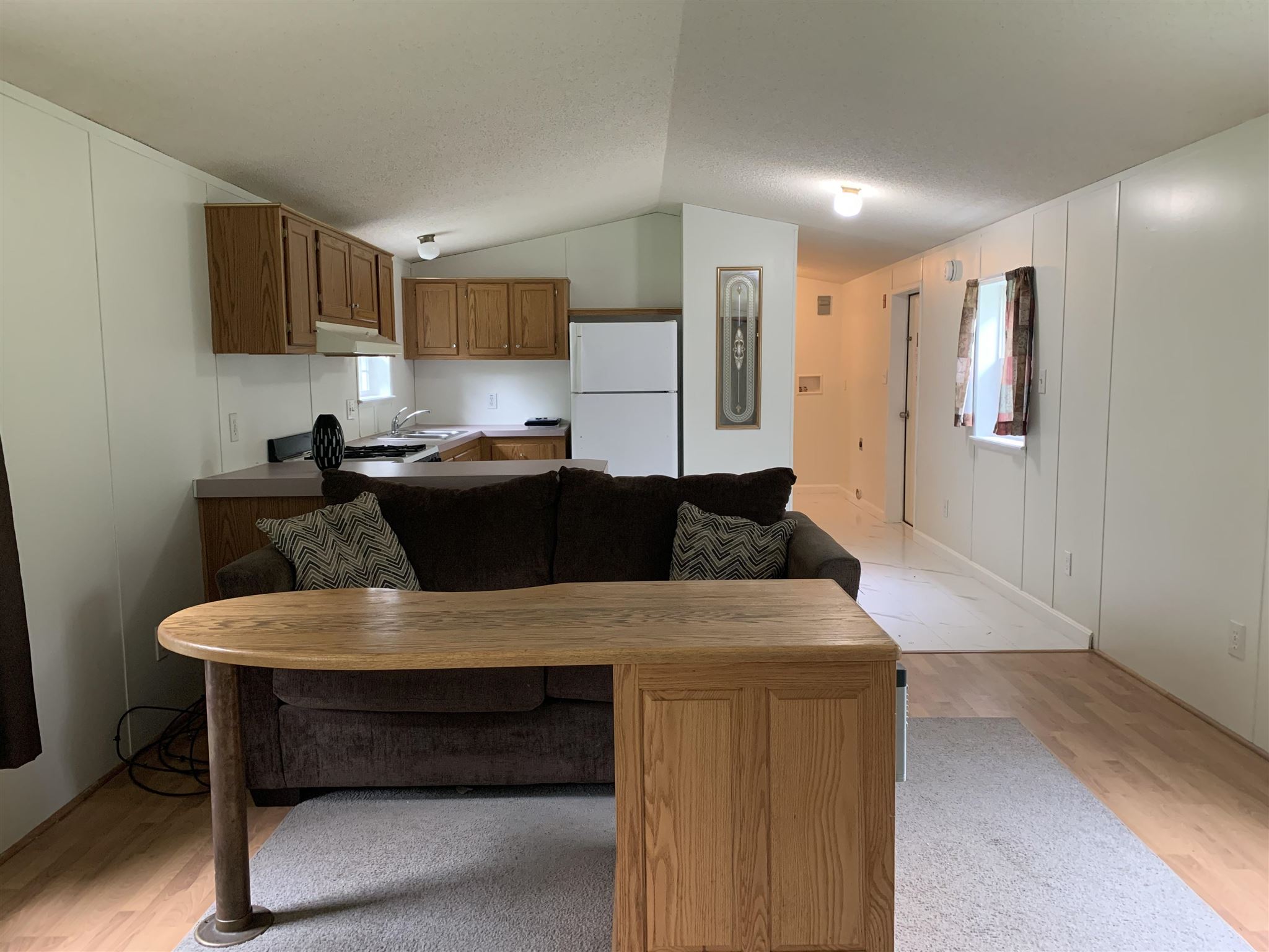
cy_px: 476
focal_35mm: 26
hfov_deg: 67.3
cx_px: 634
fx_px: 953
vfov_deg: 53.1
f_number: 1.8
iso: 200
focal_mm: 4.25
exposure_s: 1/60
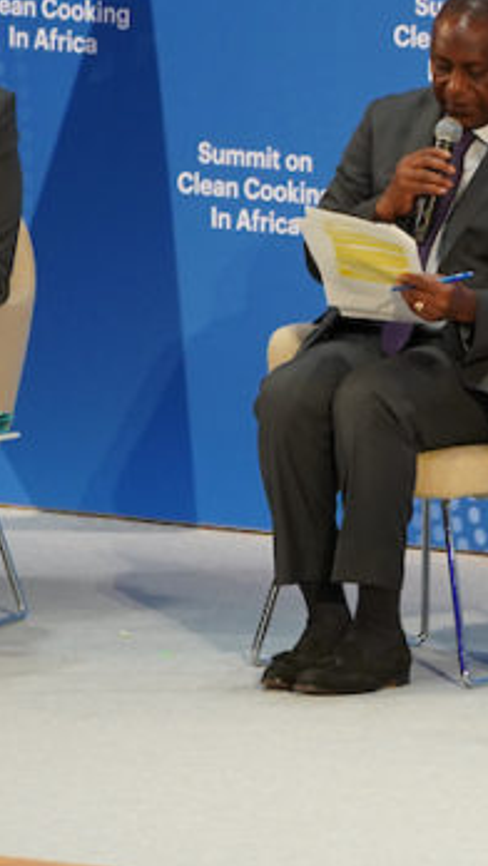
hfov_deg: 1.9
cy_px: 484
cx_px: 914
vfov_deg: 3.5
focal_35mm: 625
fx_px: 14364
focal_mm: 203
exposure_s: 1/60
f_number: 5.6
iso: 2000
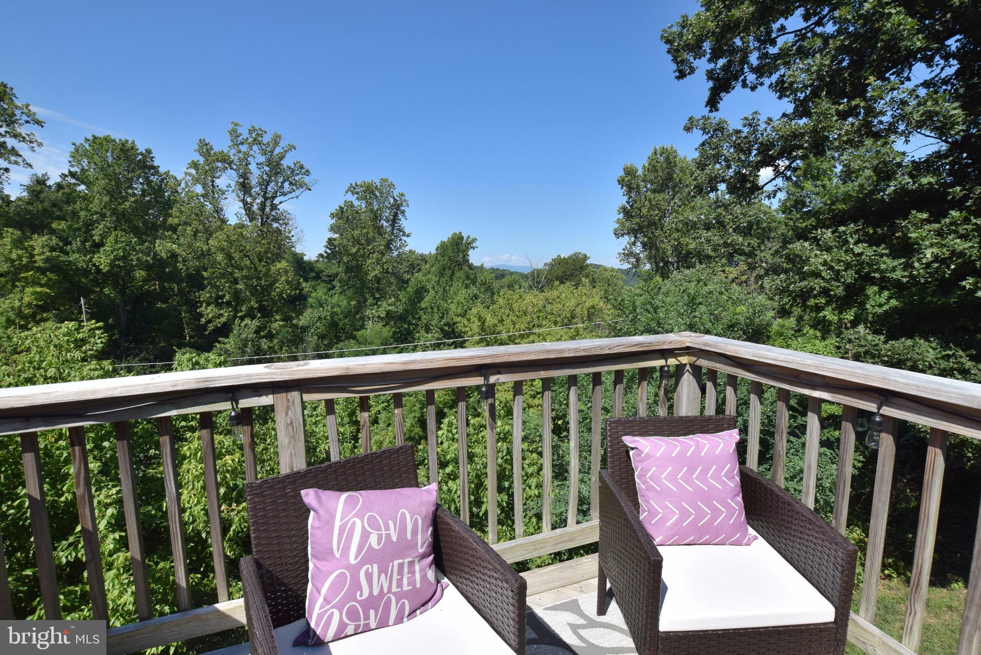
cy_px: 328
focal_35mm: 15
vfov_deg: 77.4
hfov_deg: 100.4
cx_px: 490
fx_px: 409
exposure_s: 1/400
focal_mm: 10
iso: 200
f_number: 10
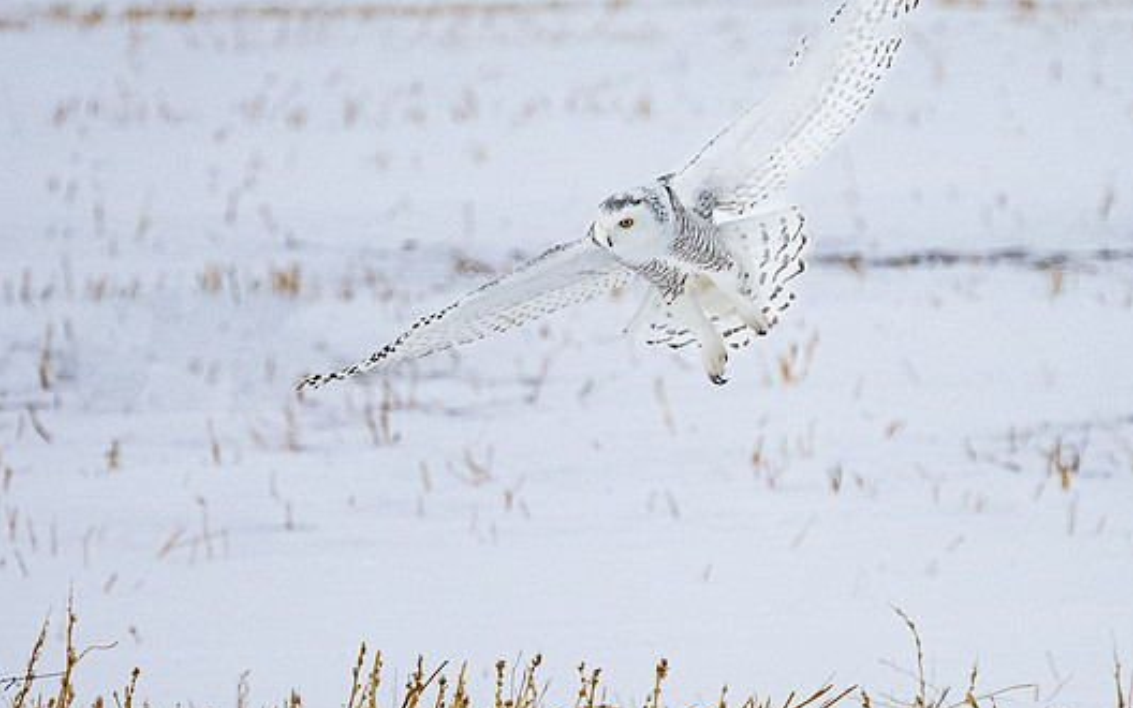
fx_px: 33410
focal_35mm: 1082
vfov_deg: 1.2
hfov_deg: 1.9
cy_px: 560
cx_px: 708
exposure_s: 1/2000
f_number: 5.6
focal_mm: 400
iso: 2500
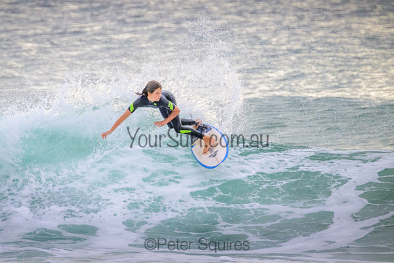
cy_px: 116
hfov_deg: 2.2
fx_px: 10448
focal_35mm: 954
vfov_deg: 1.4
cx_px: 159
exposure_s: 1/2000
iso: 2000
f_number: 11
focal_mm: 800
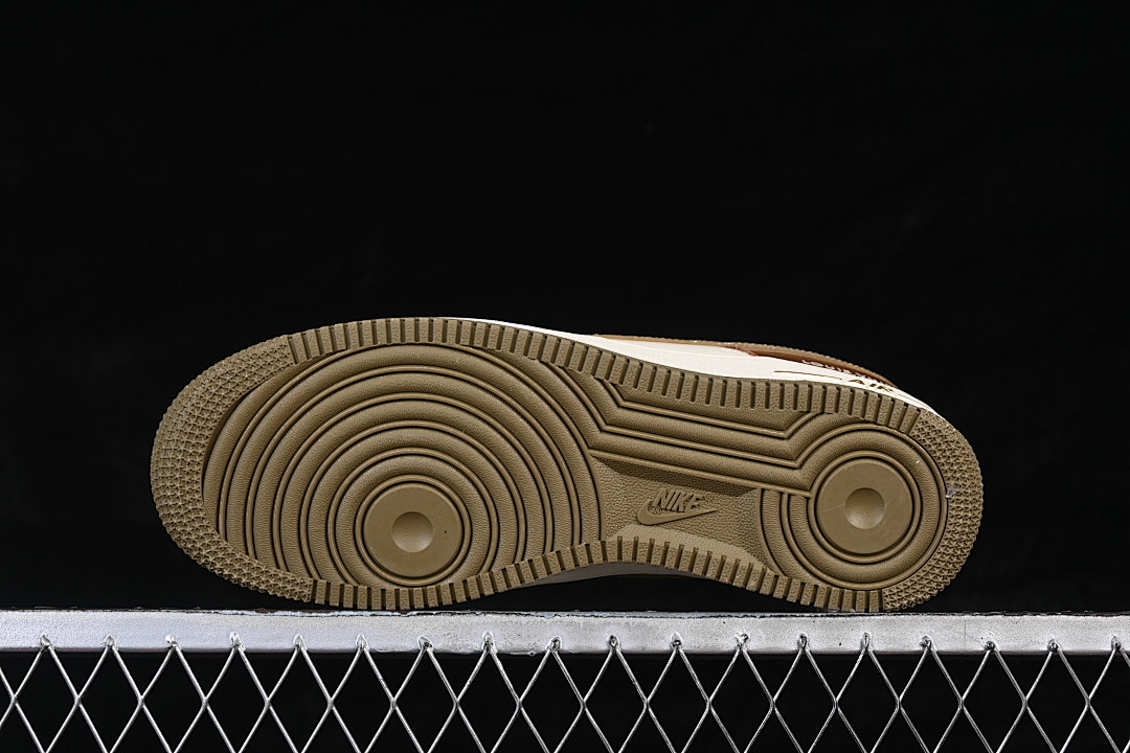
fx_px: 2354
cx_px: 565
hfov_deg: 27.0
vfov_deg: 18.2
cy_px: 376
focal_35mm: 75
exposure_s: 1/80
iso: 160
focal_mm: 50
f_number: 7.1
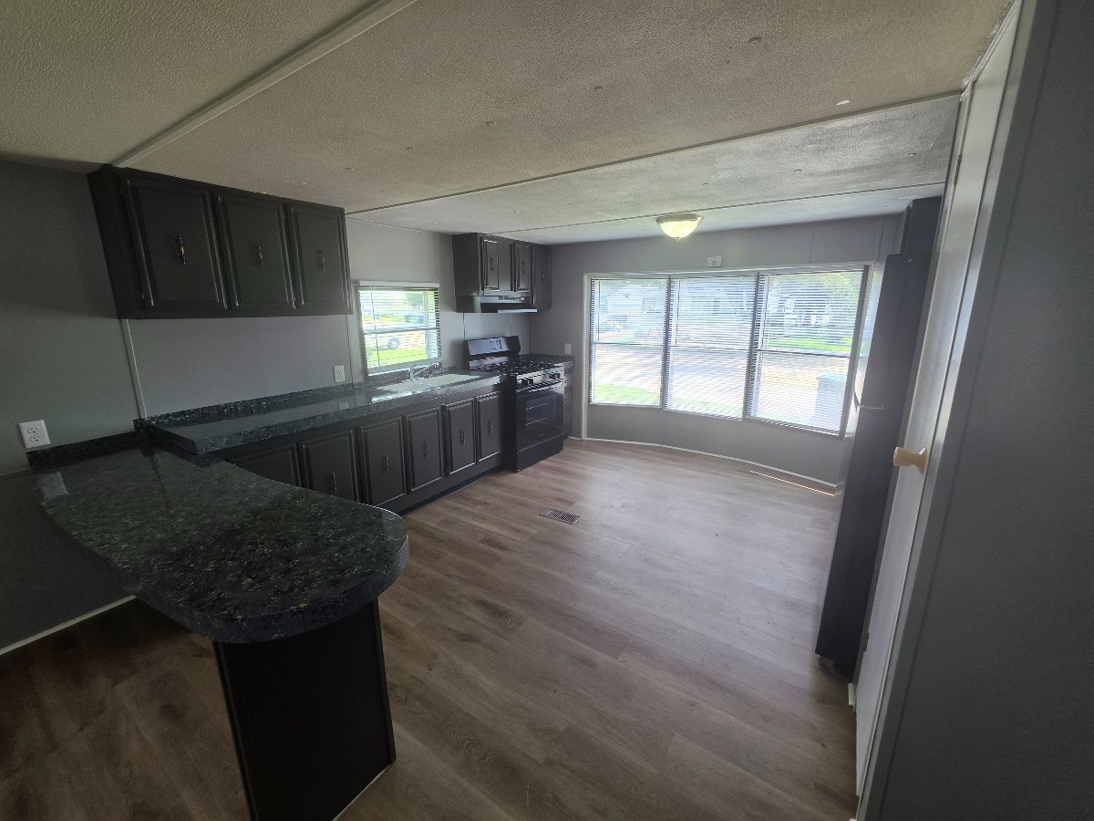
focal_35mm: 13
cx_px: 547
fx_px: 411
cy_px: 410
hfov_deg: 106.2
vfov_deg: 89.9
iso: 25
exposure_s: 1/120
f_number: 1.9
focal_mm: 2.2
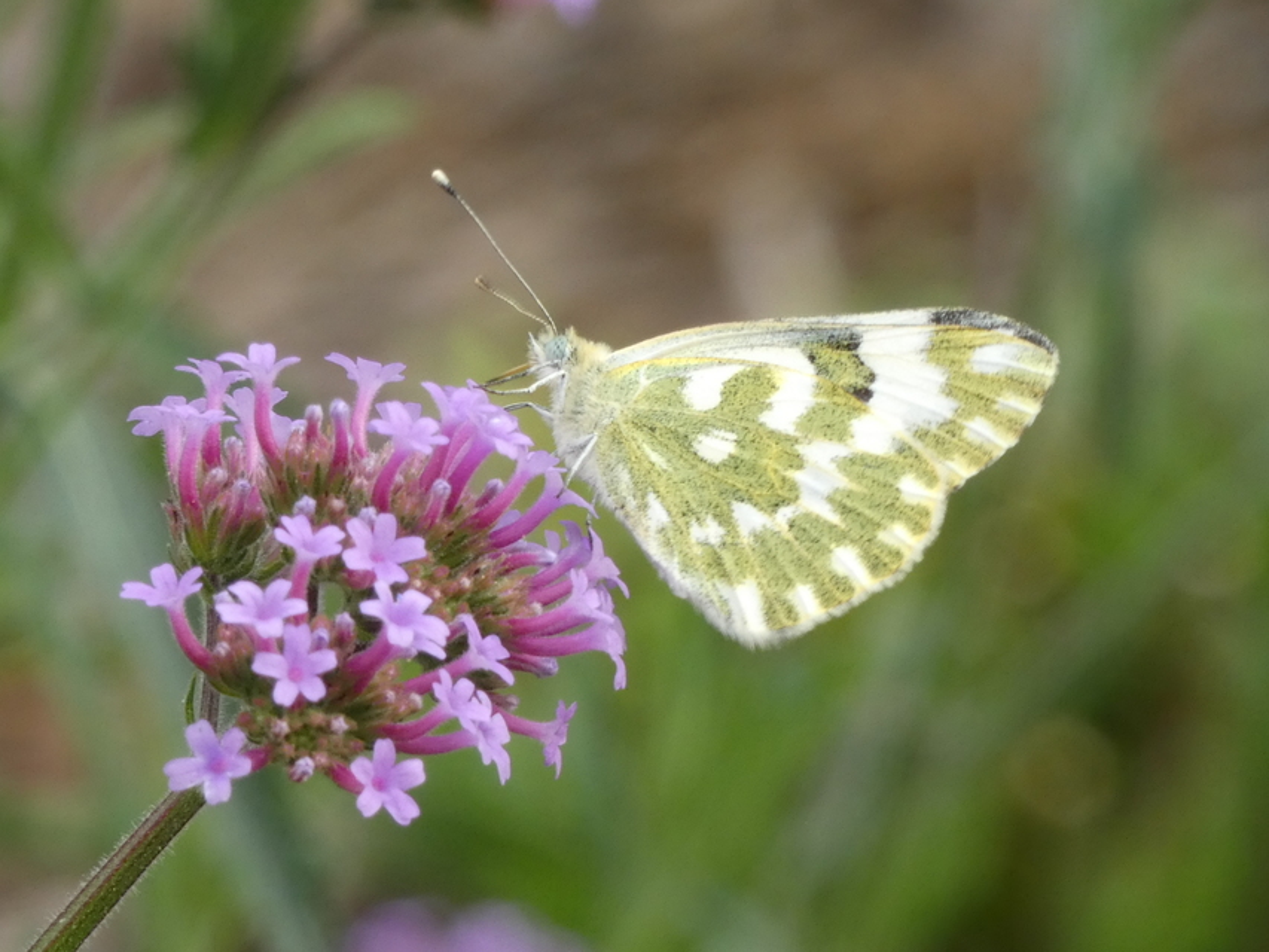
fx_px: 13639
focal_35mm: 372
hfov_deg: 5.3
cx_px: 634
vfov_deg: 4.0
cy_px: 476
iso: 320
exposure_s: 1/80
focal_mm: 66.7
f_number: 5.6
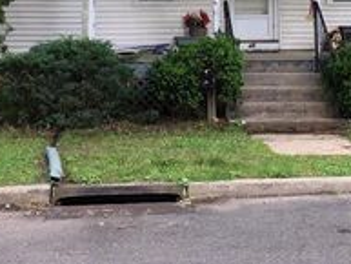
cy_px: -52
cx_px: 224
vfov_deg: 18.6
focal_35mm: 75
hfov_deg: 25.9
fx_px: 761
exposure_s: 1/125
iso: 25
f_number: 2.2
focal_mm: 4.15
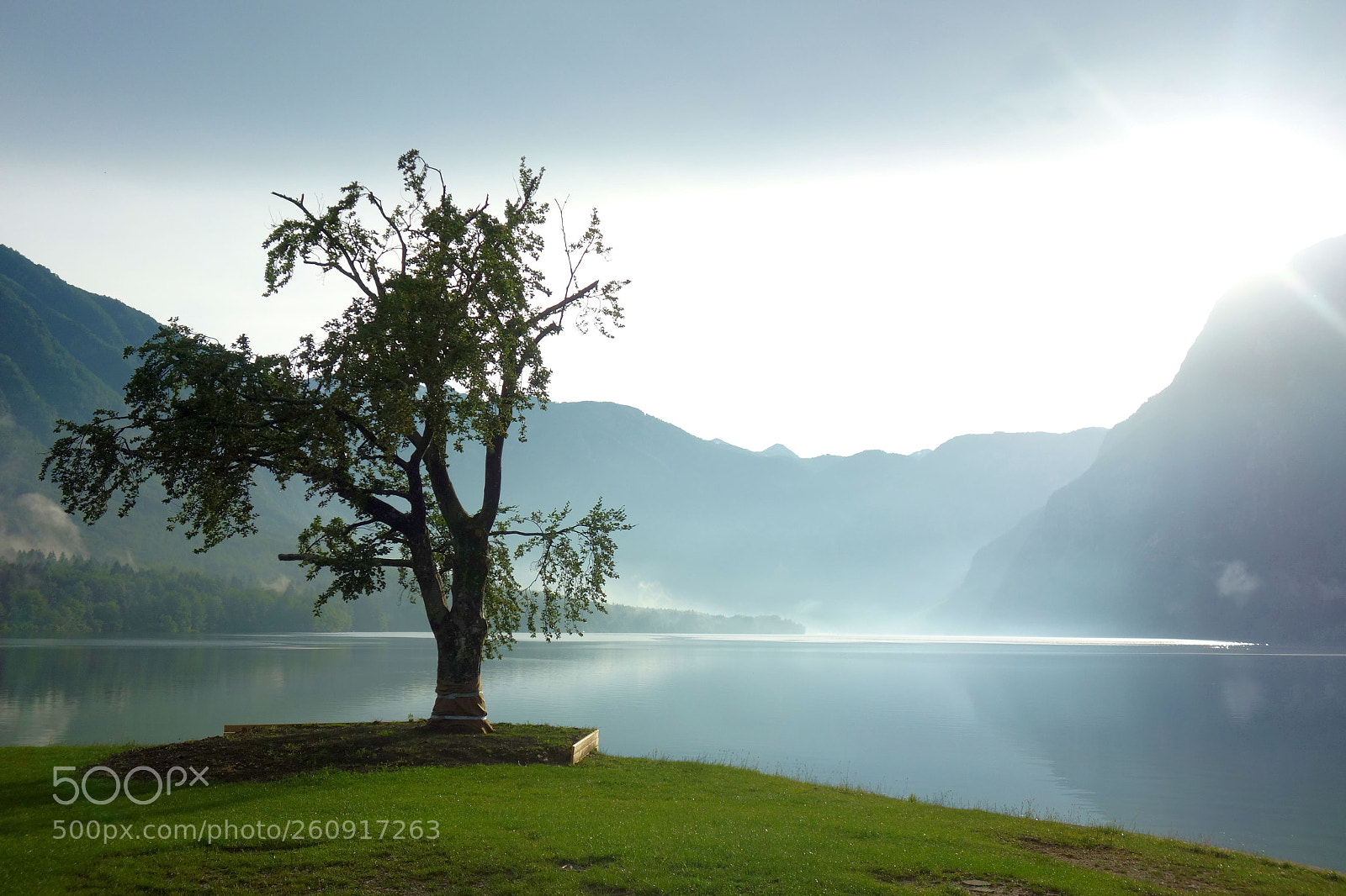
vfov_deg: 35.0
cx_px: 673
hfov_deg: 50.7
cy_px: 448
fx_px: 1420
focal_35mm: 38
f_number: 2.8
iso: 125
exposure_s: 1/1250
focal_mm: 14.23
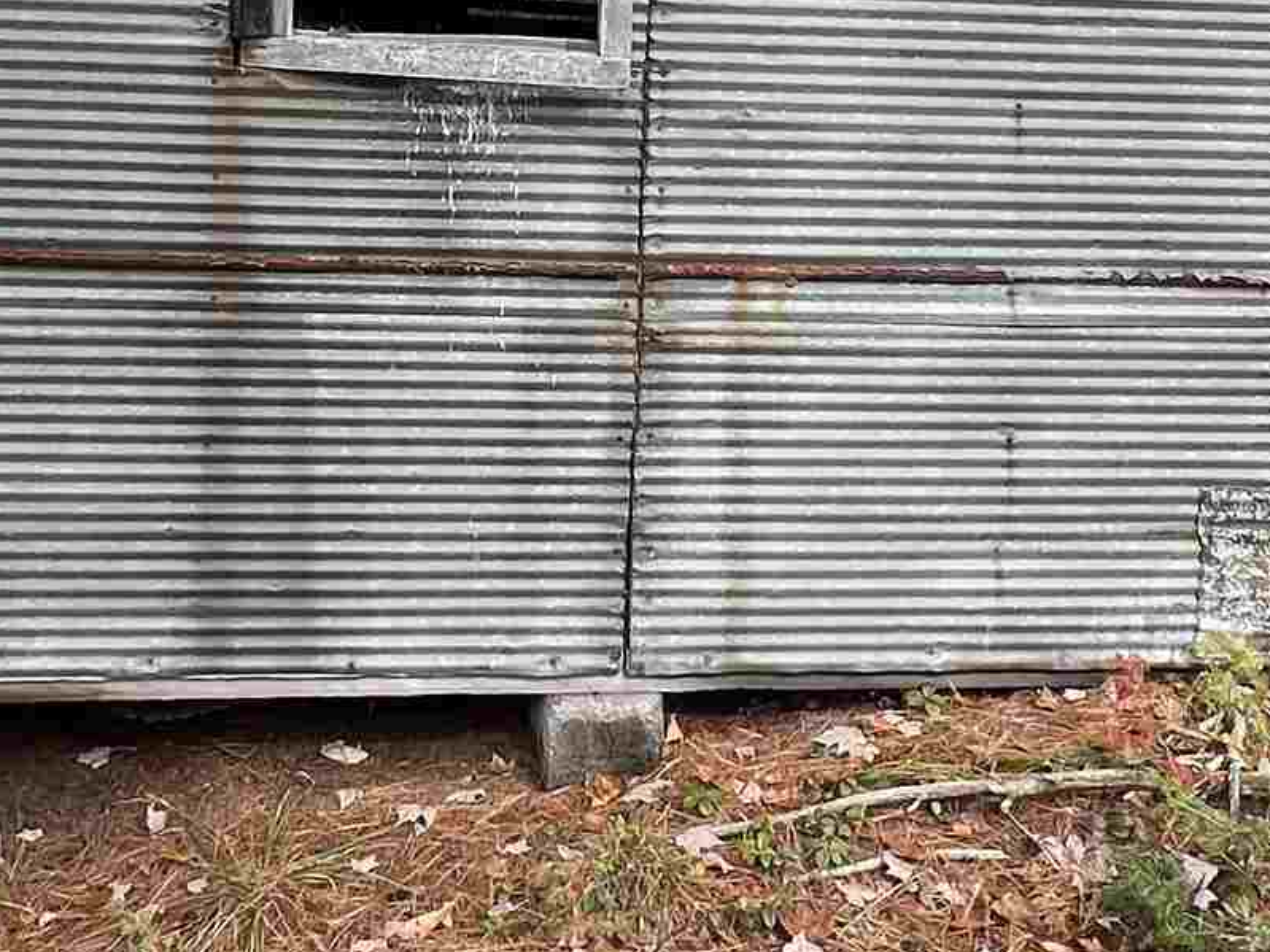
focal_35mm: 50
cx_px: 467
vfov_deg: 27.6
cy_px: 21
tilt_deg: -5.0
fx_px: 1834
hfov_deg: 37.9
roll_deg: -0.7
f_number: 1.8
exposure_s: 1/180
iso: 32
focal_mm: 1.57
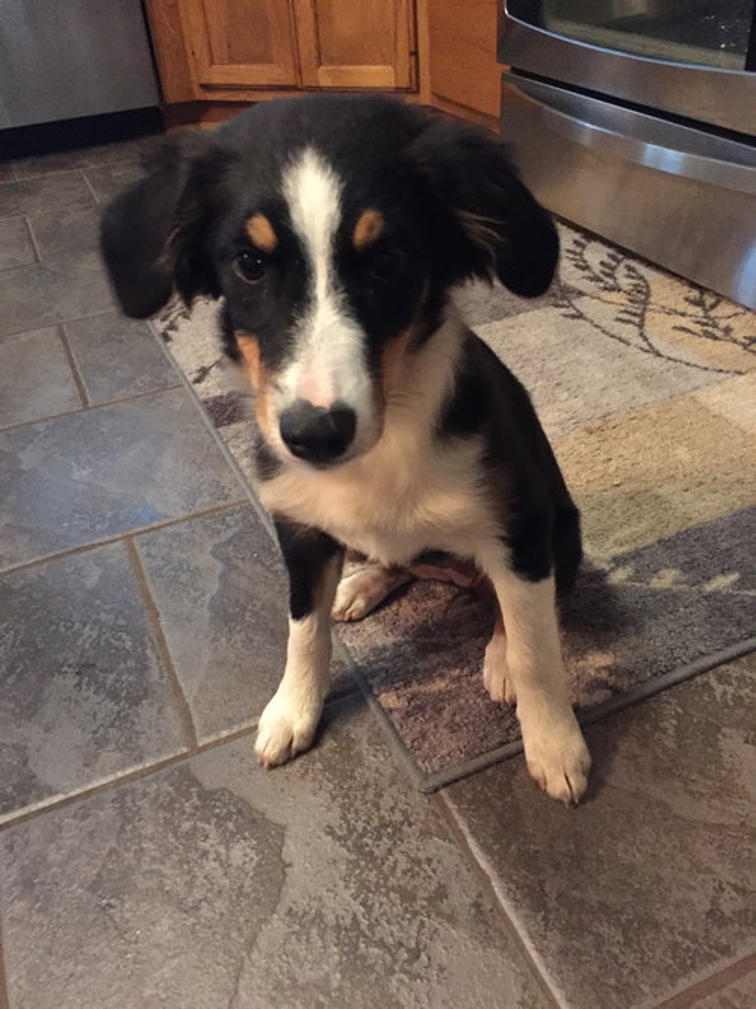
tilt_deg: -36.0
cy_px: 504
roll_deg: +3.1
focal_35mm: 29
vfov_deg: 61.7
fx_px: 845
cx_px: 378
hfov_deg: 48.2
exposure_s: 1/15
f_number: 2.2
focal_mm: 4.15
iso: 400
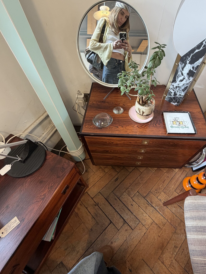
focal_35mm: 17
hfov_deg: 74.1
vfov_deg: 91.0
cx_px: 121
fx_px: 135
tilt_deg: -56.3
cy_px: 138
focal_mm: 2.22
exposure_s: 1/50
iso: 200
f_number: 2.2
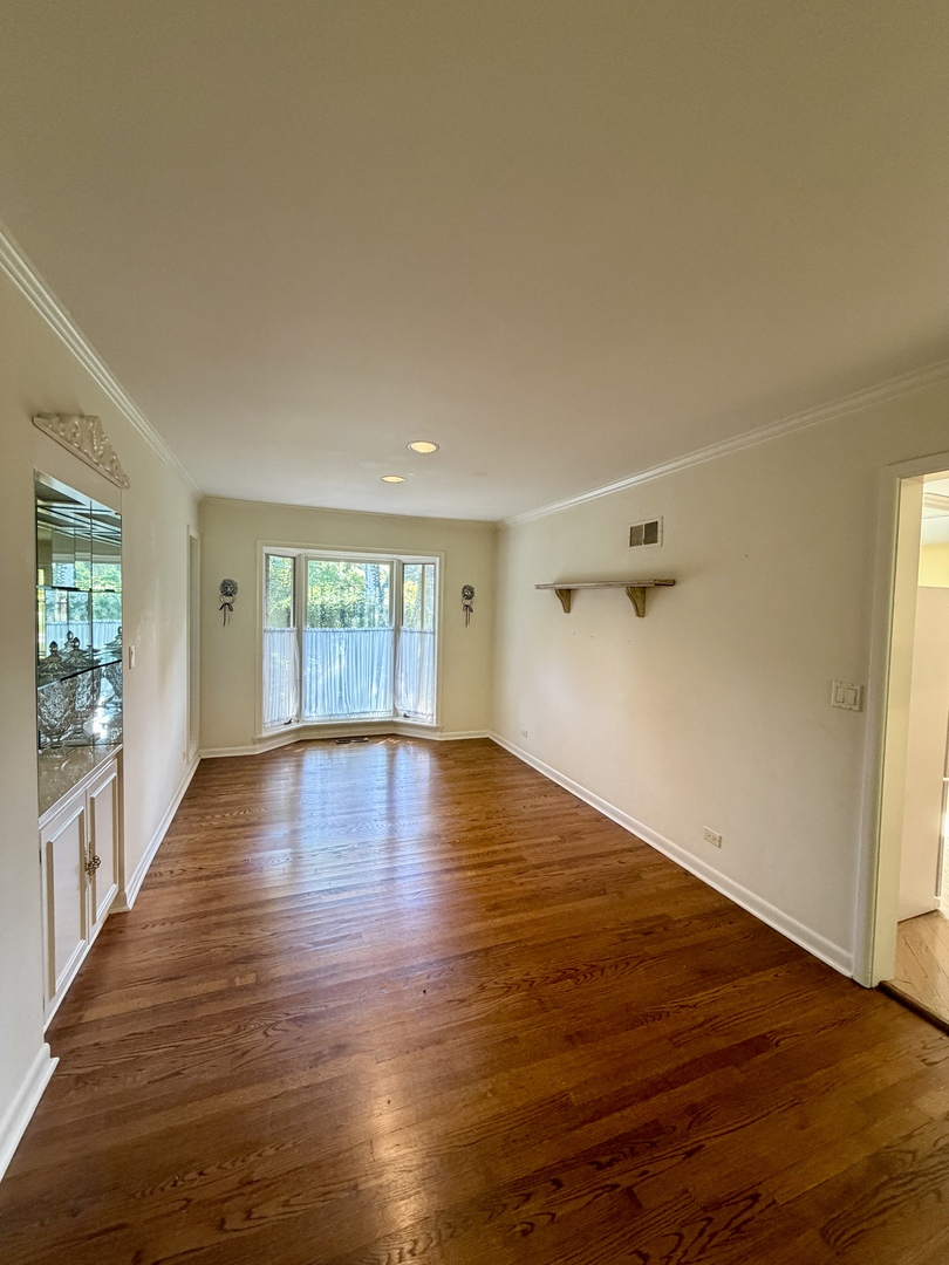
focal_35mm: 14
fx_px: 512
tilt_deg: -2.6
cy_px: 632
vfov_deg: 102.1
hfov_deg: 85.7
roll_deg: -1.5
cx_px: 474
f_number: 2.2
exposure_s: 1/60
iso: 320
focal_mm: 2.22
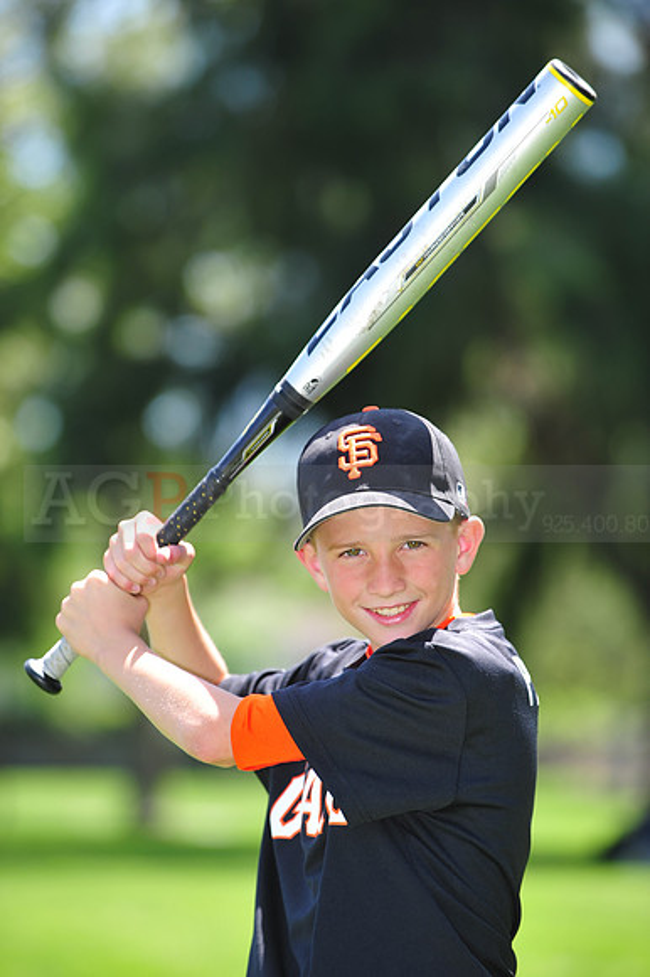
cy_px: 488
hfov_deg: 6.9
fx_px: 5423
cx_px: 325
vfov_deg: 10.3
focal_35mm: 200
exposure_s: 1/400
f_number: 4.5
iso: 200
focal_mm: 200
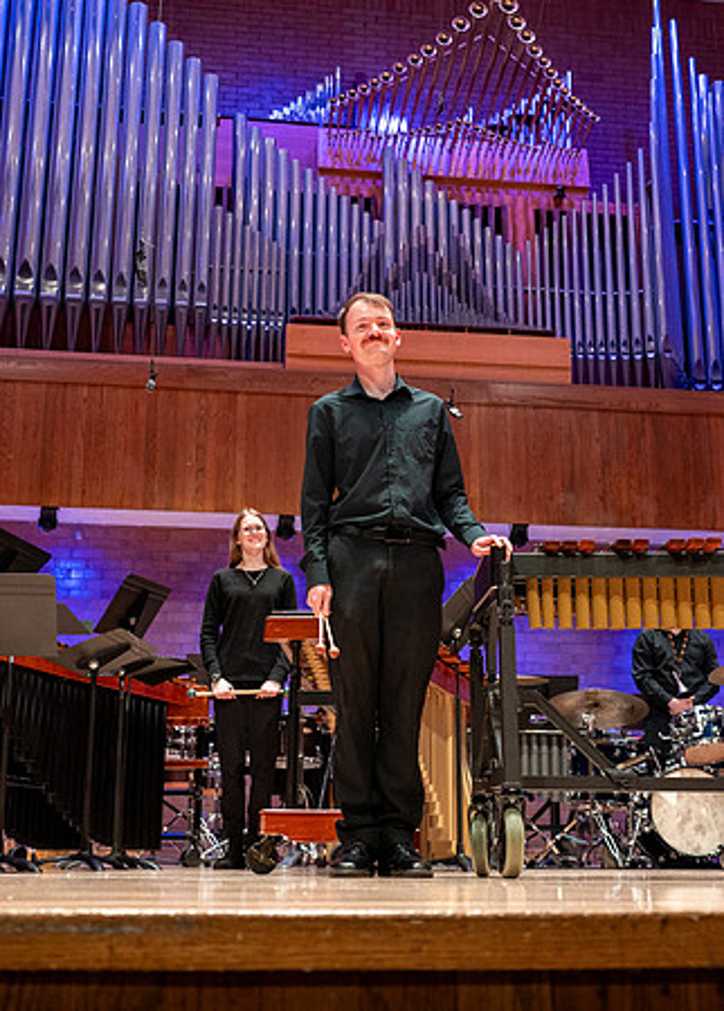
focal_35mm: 42
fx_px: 1218
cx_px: 376
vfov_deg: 45.1
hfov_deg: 33.1
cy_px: 557
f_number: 2.8
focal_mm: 24
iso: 2000
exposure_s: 1/320
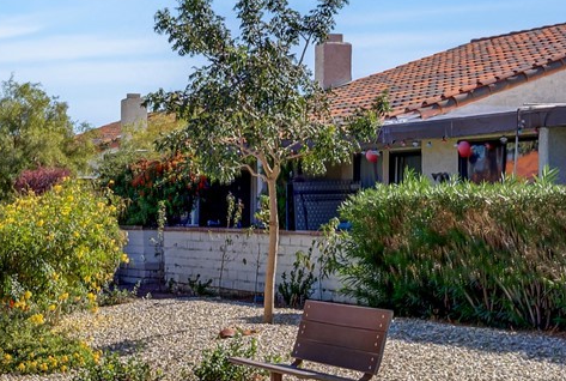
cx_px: 131
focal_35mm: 96
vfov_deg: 14.3
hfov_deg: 21.0
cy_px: 188
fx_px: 1513
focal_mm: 28
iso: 400
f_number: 8
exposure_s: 1/1250
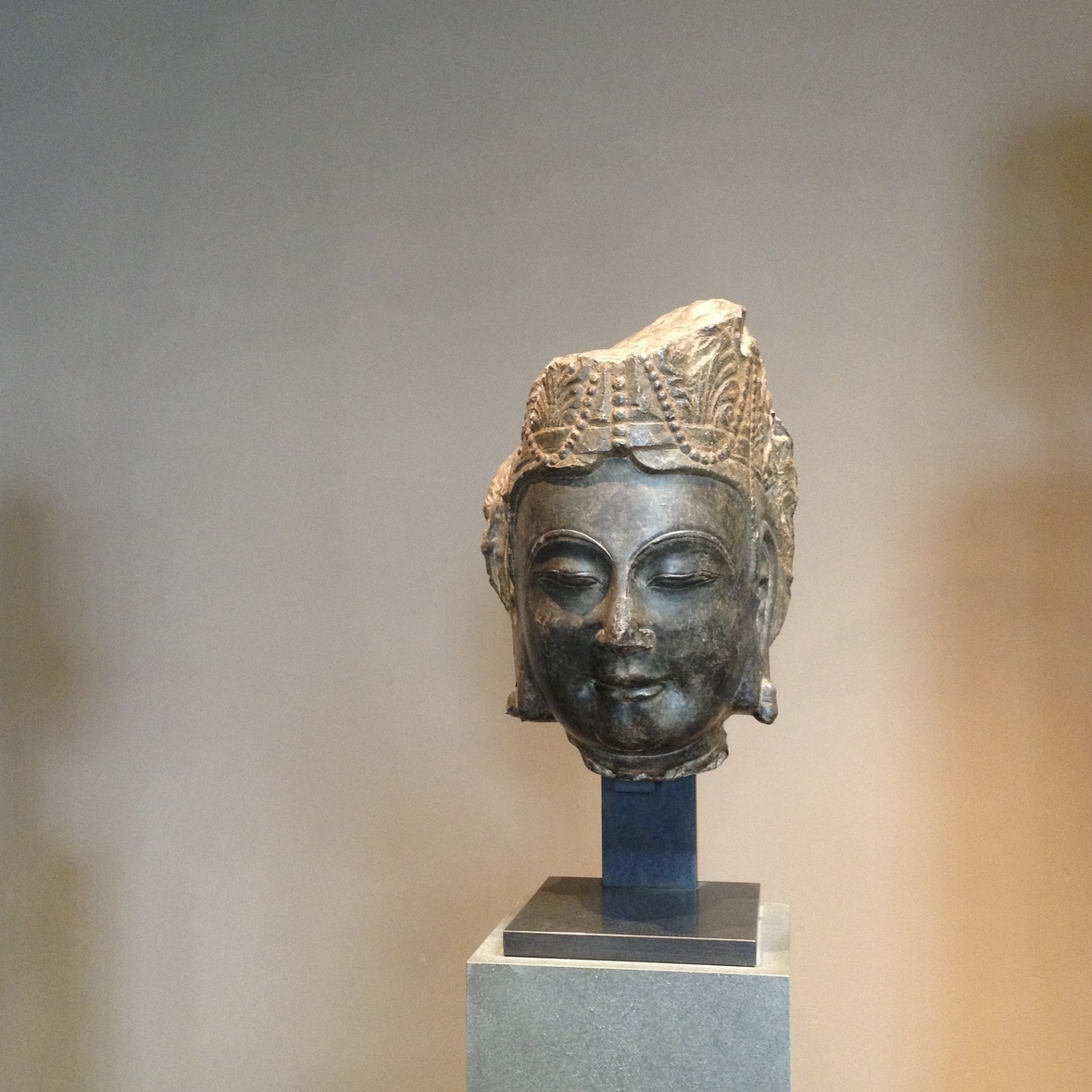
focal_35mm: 42
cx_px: 542
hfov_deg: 40.0
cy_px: 577
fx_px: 1499
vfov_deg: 40.0
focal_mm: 4.28
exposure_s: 1/20
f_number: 2.4
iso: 200
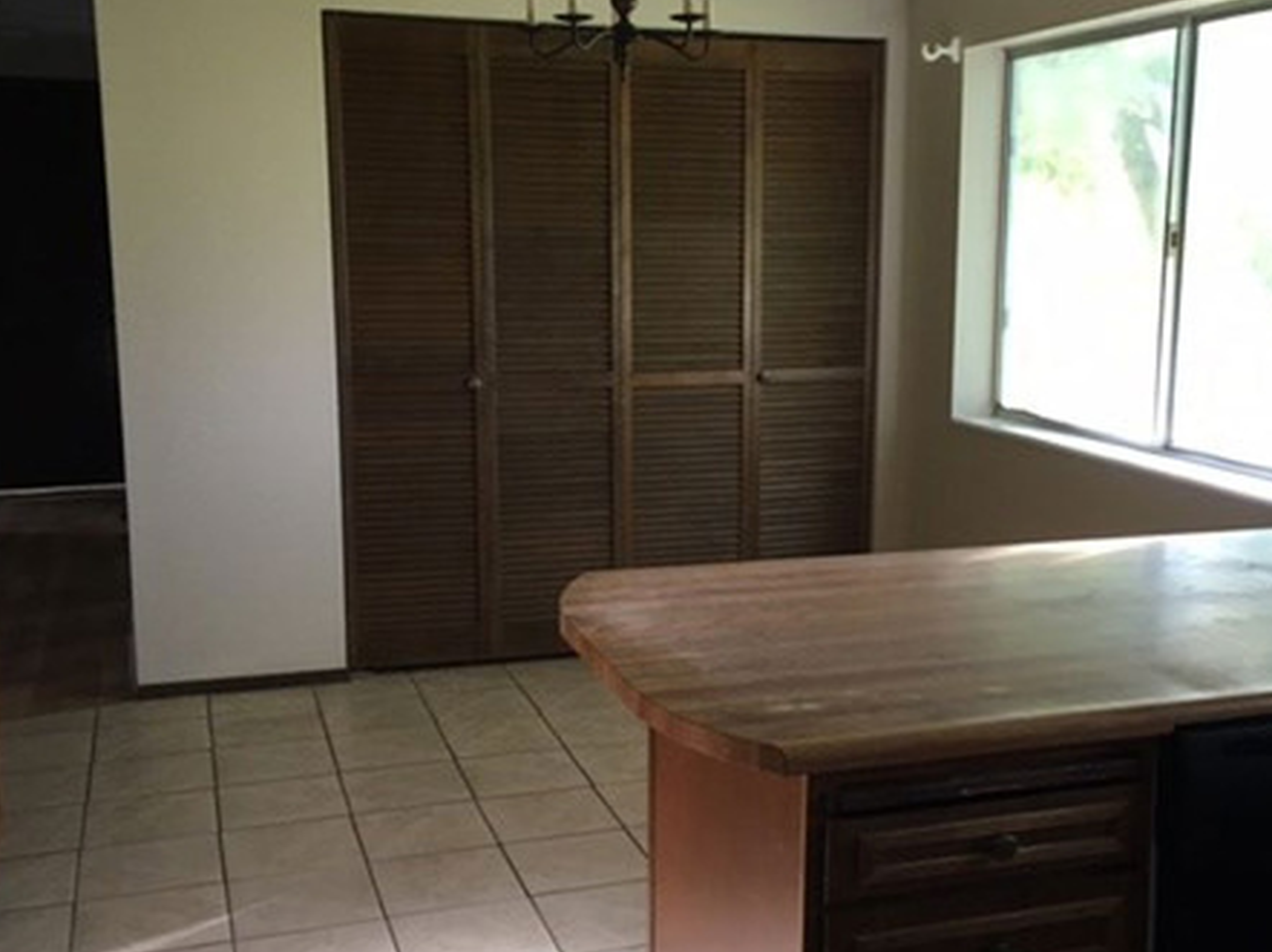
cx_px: 714
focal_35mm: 42
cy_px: 506
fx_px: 1542
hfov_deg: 44.7
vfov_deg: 34.3
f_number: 2.2
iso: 40
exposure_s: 1/30
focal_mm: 4.15
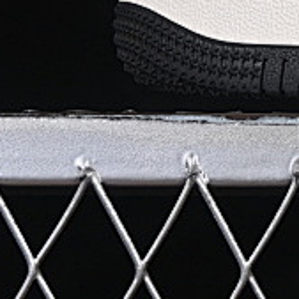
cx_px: 761
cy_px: -281
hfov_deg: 4.2
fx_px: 3987
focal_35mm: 408
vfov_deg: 4.2
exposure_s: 1/80
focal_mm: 50
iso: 160
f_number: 8
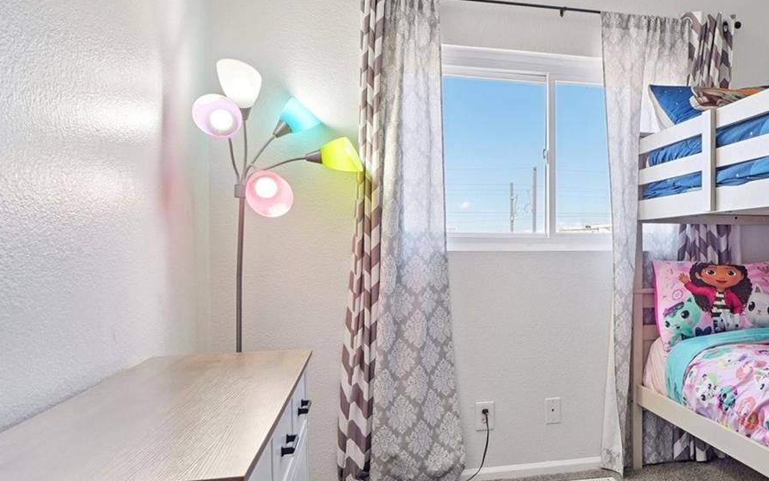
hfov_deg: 54.2
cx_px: 613
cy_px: 271
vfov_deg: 38.3
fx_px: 692
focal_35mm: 33
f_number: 8
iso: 400
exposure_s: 1/20
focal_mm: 12
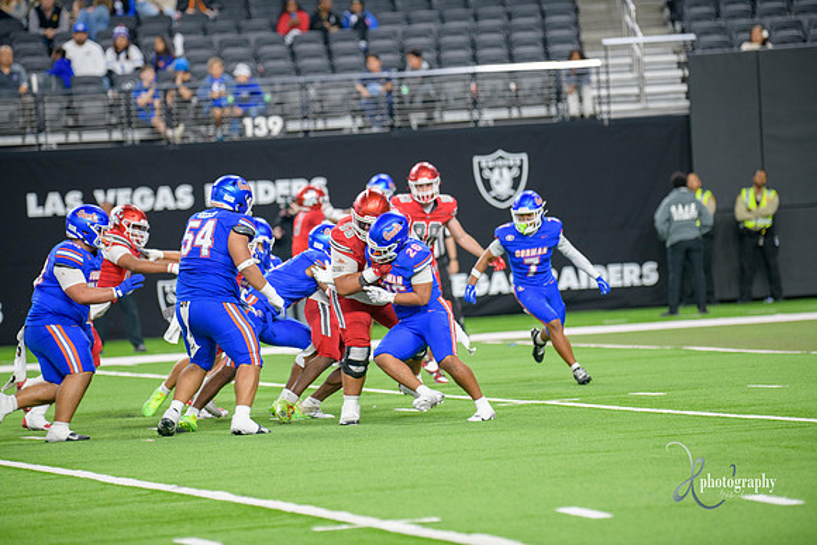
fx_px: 4994
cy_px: 272
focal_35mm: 220
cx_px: 408
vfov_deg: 6.2
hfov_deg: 9.4
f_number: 2.8
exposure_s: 1/400
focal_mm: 220
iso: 1000
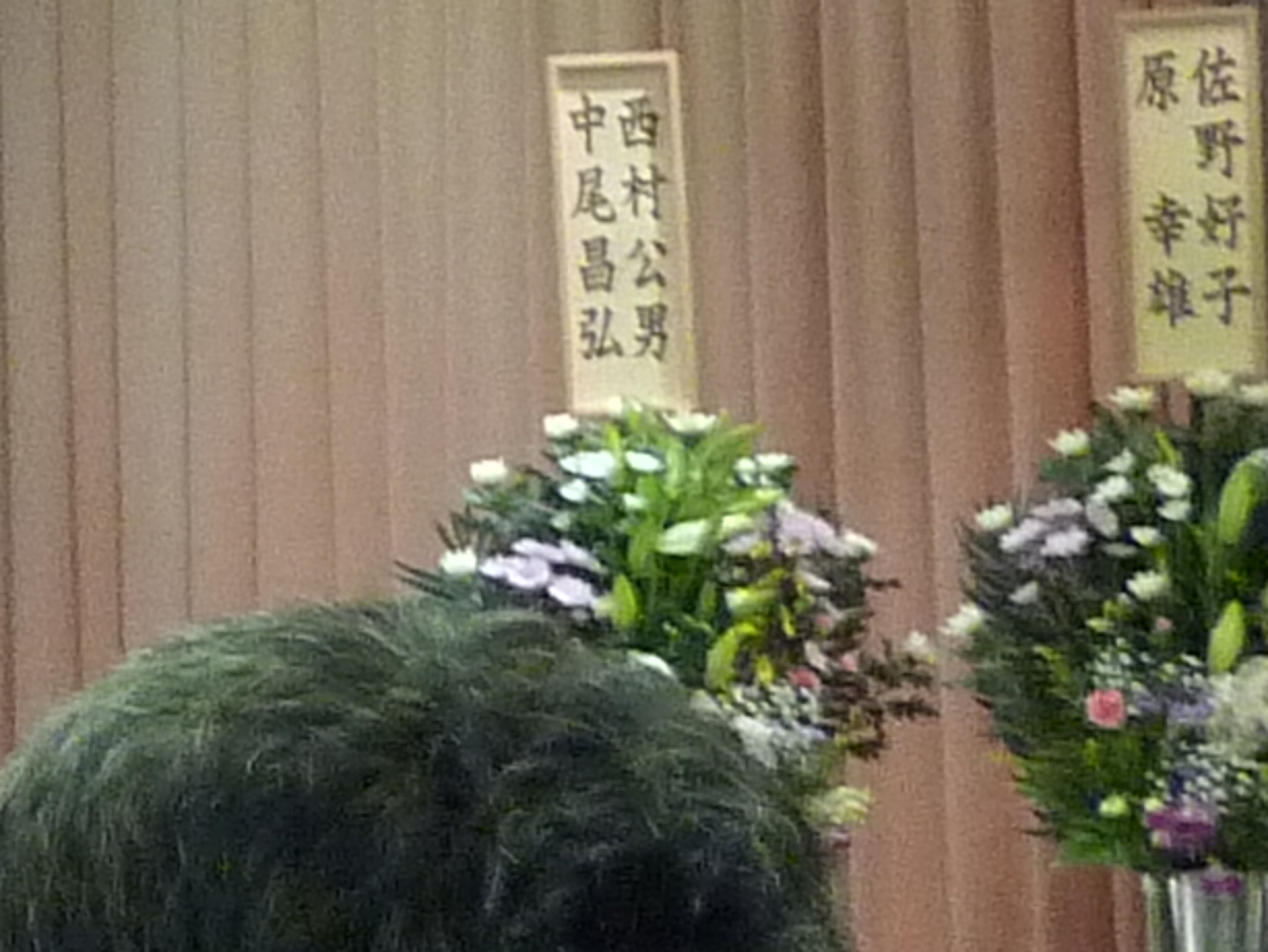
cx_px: -803
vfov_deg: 9.3
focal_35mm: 160
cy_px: 826
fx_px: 5863
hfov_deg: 11.7
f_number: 3.3
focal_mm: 4.4
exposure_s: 1/25
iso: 400
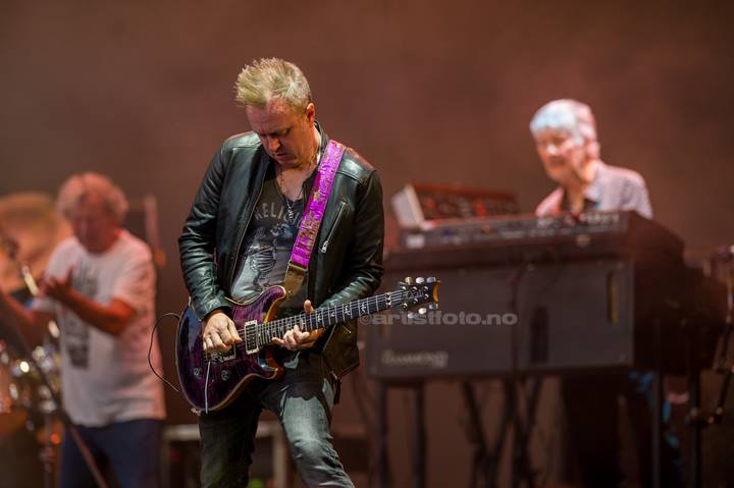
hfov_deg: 6.9
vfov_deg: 4.6
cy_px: 244
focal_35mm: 300
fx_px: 6112
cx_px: 367
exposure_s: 1/1000
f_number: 2.8
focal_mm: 300
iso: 500
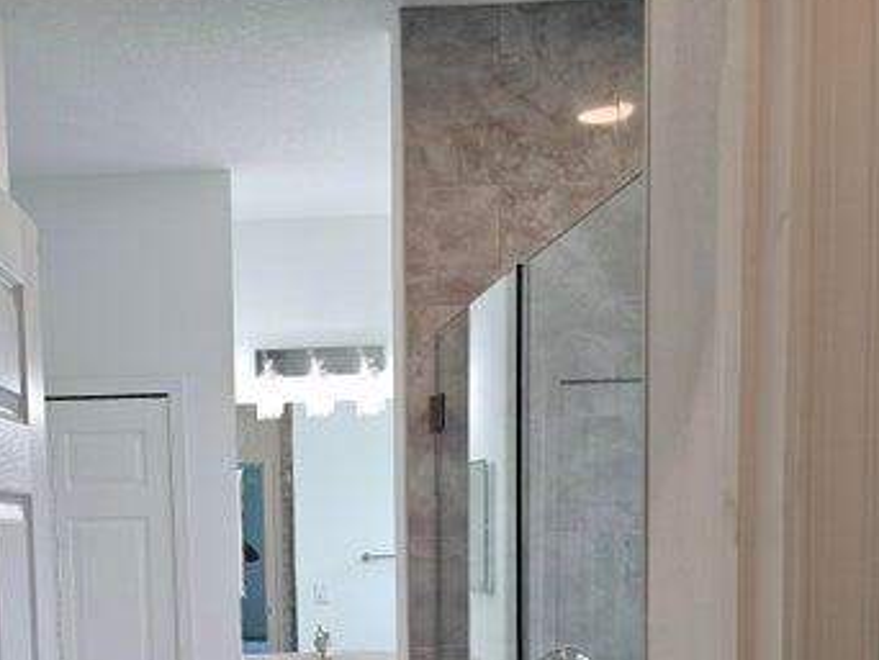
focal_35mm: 43
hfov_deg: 42.2
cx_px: 200
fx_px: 1093
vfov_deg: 32.0
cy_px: 598
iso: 80
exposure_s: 1/120
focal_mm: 6.3
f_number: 1.7
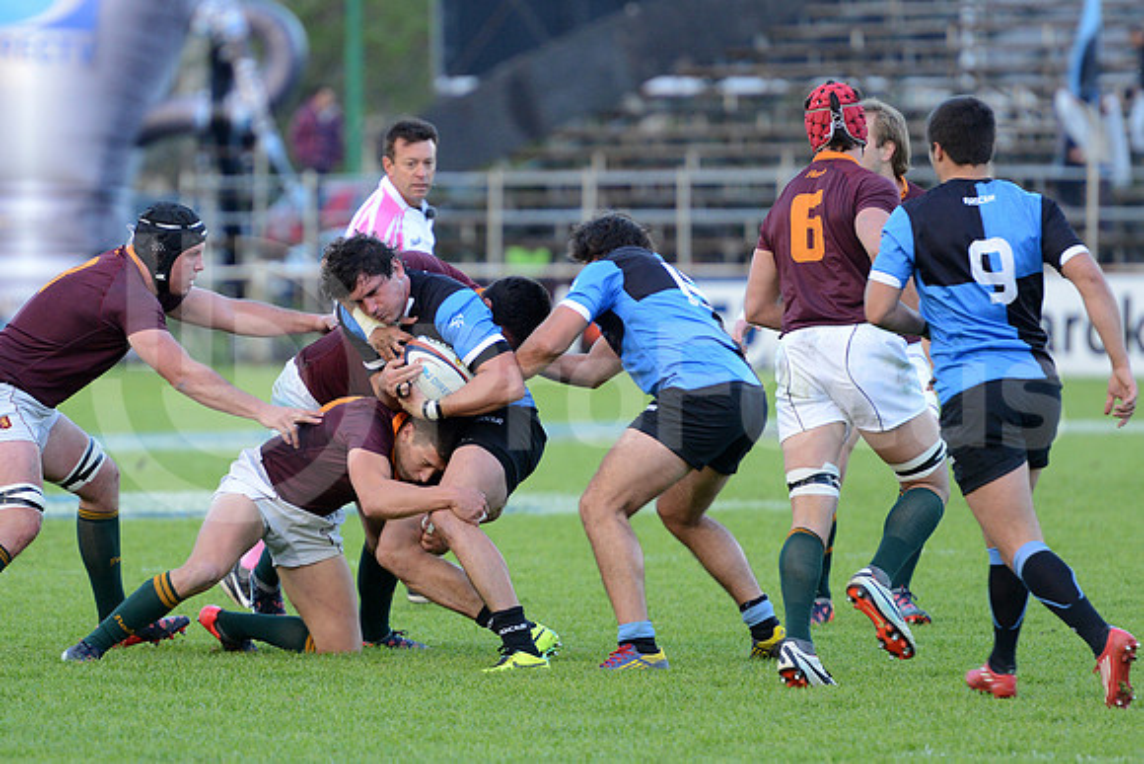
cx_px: 572
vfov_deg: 5.1
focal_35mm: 270
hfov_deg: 7.6
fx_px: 8582
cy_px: 382
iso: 1600
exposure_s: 1/500
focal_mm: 270
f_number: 4
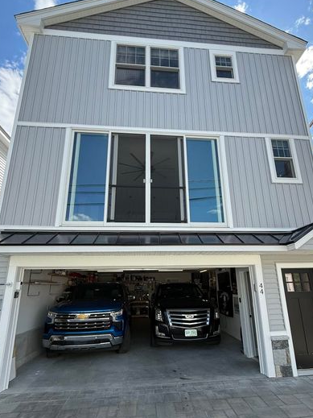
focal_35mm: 18
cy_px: 232
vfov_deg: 87.4
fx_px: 217
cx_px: 163
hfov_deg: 71.5
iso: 50
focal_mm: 2.22
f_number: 2.2
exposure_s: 1/770
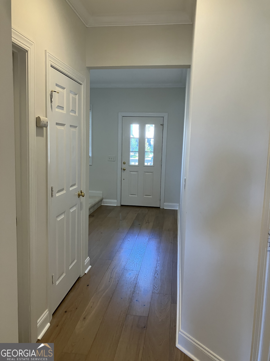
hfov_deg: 49.7
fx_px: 291
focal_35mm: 28
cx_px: 135
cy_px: 180
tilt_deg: -4.7
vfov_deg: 63.4
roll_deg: -0.3
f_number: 1.8
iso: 100
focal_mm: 3.99
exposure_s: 1/60
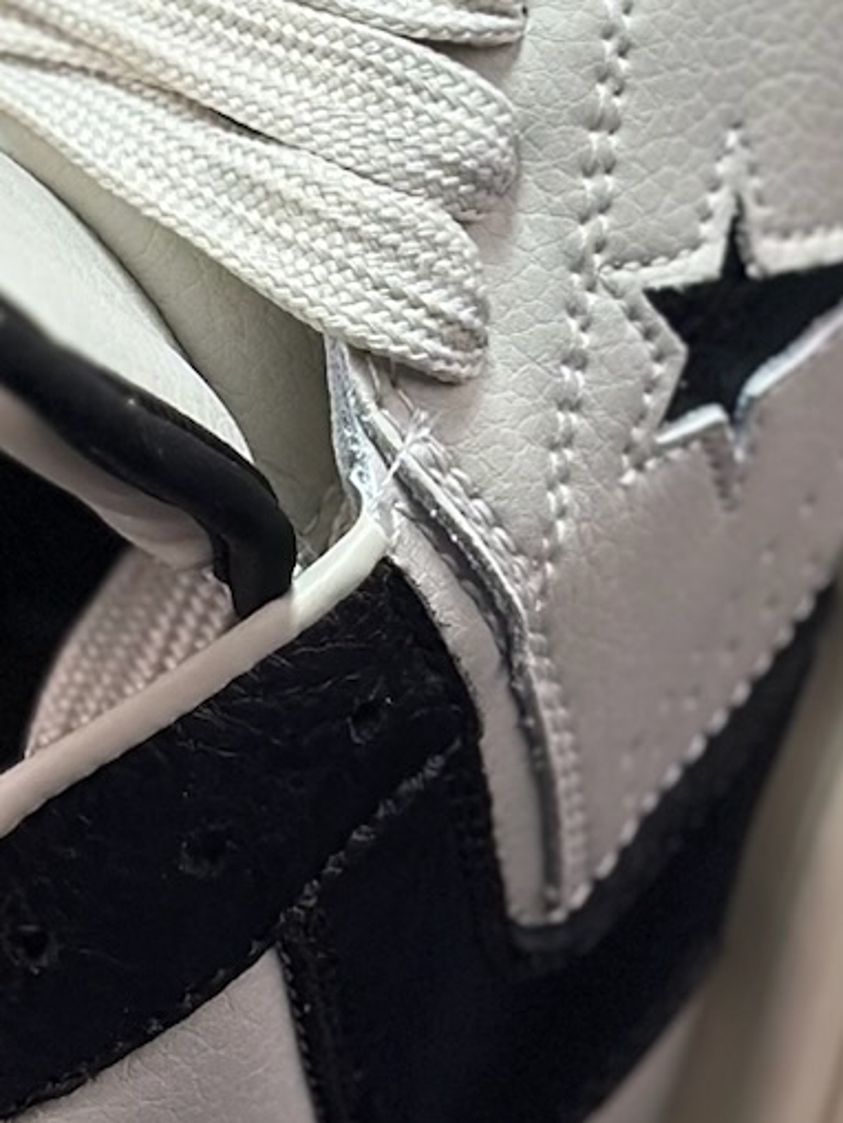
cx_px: -194
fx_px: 6264
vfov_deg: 10.2
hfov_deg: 7.6
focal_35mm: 193
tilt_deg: -55.1
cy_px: 22
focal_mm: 6.86
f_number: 1.78
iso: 80
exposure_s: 1/980
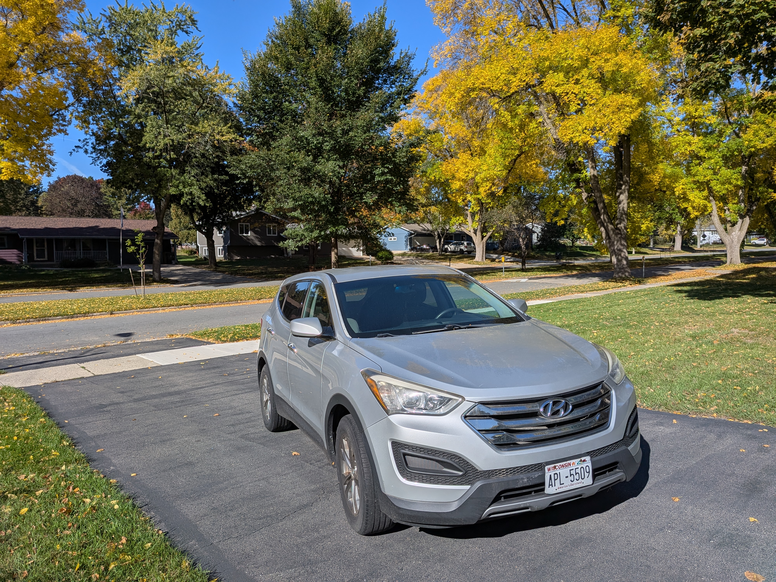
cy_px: 291
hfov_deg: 71.6
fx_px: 538
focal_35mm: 24
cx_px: 388
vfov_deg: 56.8
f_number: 1.7
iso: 28
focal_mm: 4.53
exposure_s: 1/17544
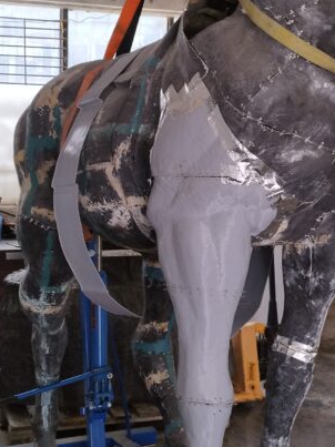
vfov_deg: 31.6
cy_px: 177
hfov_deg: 23.9
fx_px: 788
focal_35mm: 61
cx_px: 225
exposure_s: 1/50
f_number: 1.89
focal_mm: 5.89
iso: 60
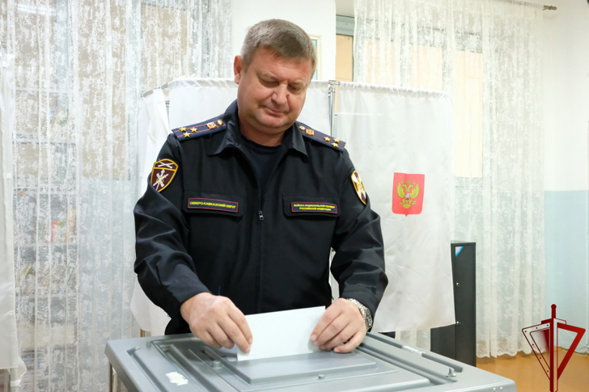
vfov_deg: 38.9
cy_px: 200
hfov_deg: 55.8
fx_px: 556
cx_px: 289
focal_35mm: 34
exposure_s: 1/125
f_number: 5.6
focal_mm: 22.3
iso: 12800
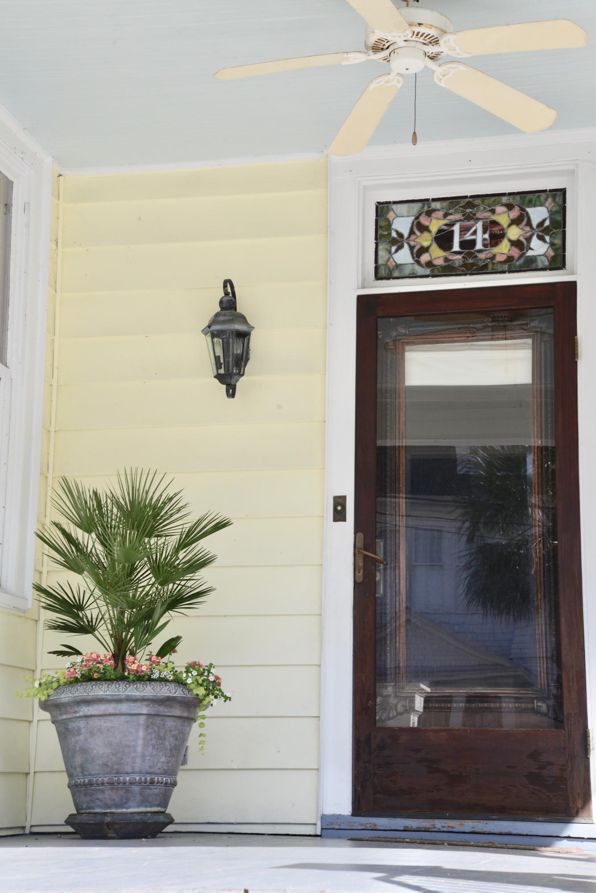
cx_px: 298
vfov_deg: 28.8
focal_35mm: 70
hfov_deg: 19.5
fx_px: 1737
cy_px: 446
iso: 200
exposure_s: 1/100
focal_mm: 70
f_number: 11
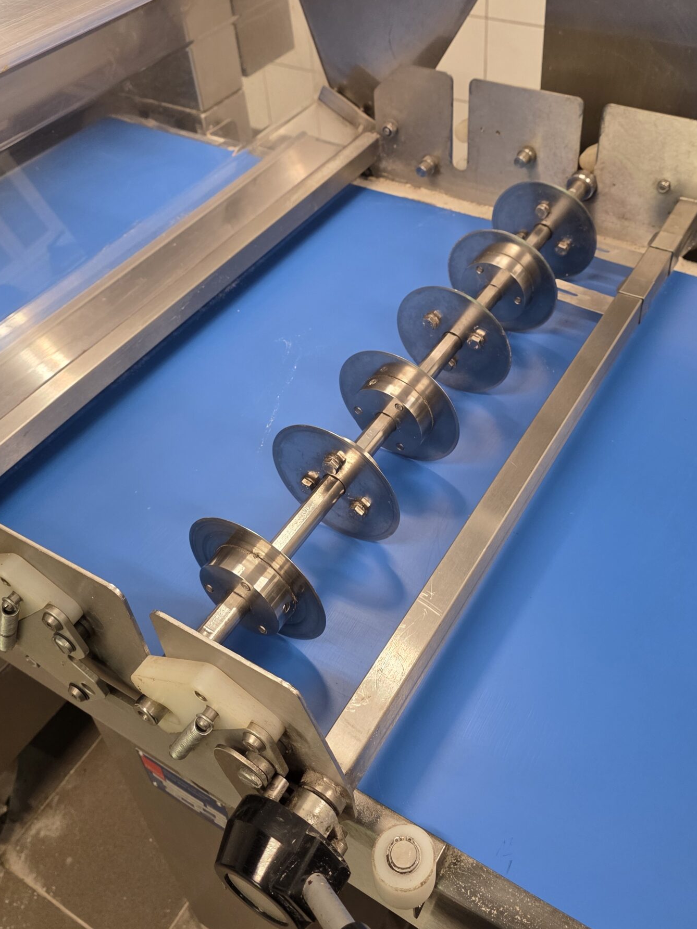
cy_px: 363
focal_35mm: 33
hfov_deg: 42.9
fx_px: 886
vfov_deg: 54.9
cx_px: 388
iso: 250
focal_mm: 6.3
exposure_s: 1/100
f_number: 1.7
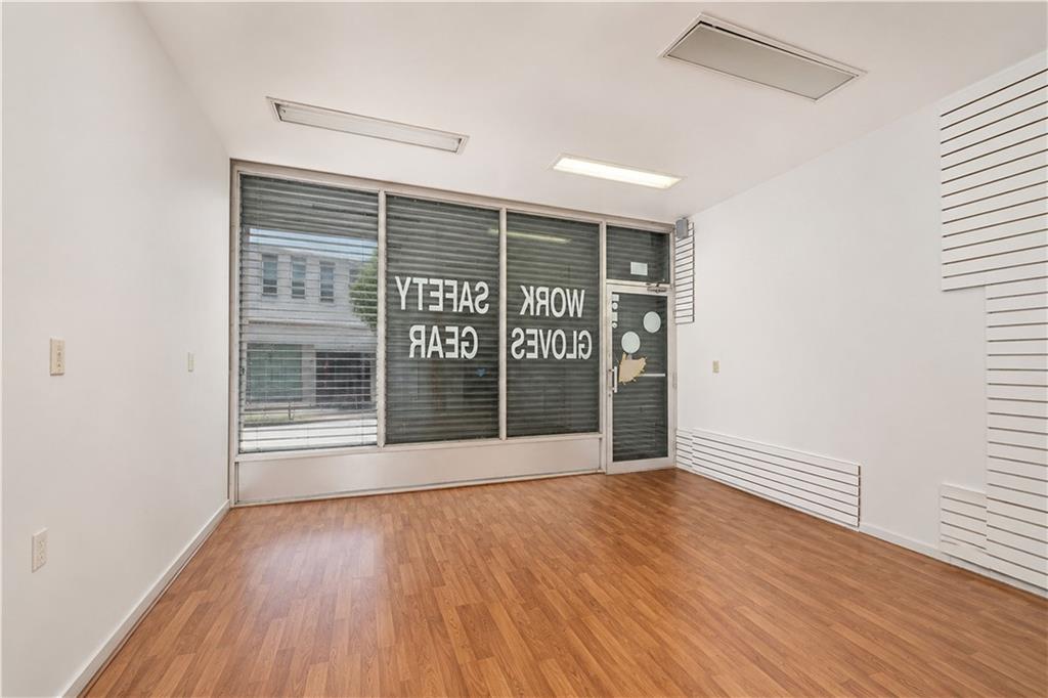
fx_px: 437
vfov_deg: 77.3
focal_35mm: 15
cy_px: 349
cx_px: 524
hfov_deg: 100.4
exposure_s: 1/60
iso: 2000
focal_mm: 10
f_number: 7.1
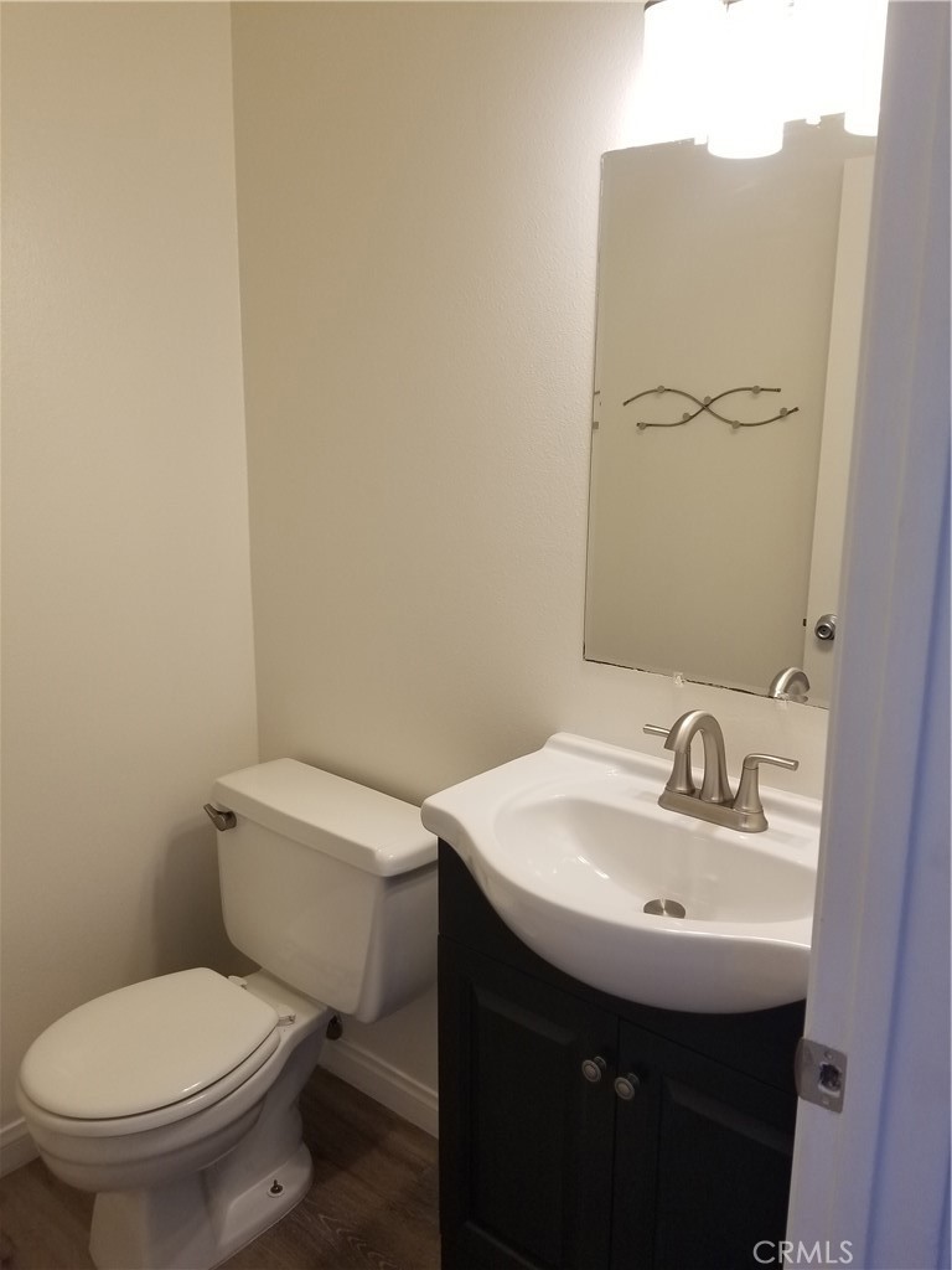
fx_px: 953
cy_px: 635
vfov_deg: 67.3
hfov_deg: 53.1
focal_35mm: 26
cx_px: 476
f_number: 1.7
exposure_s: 1/60
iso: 64
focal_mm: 4.25
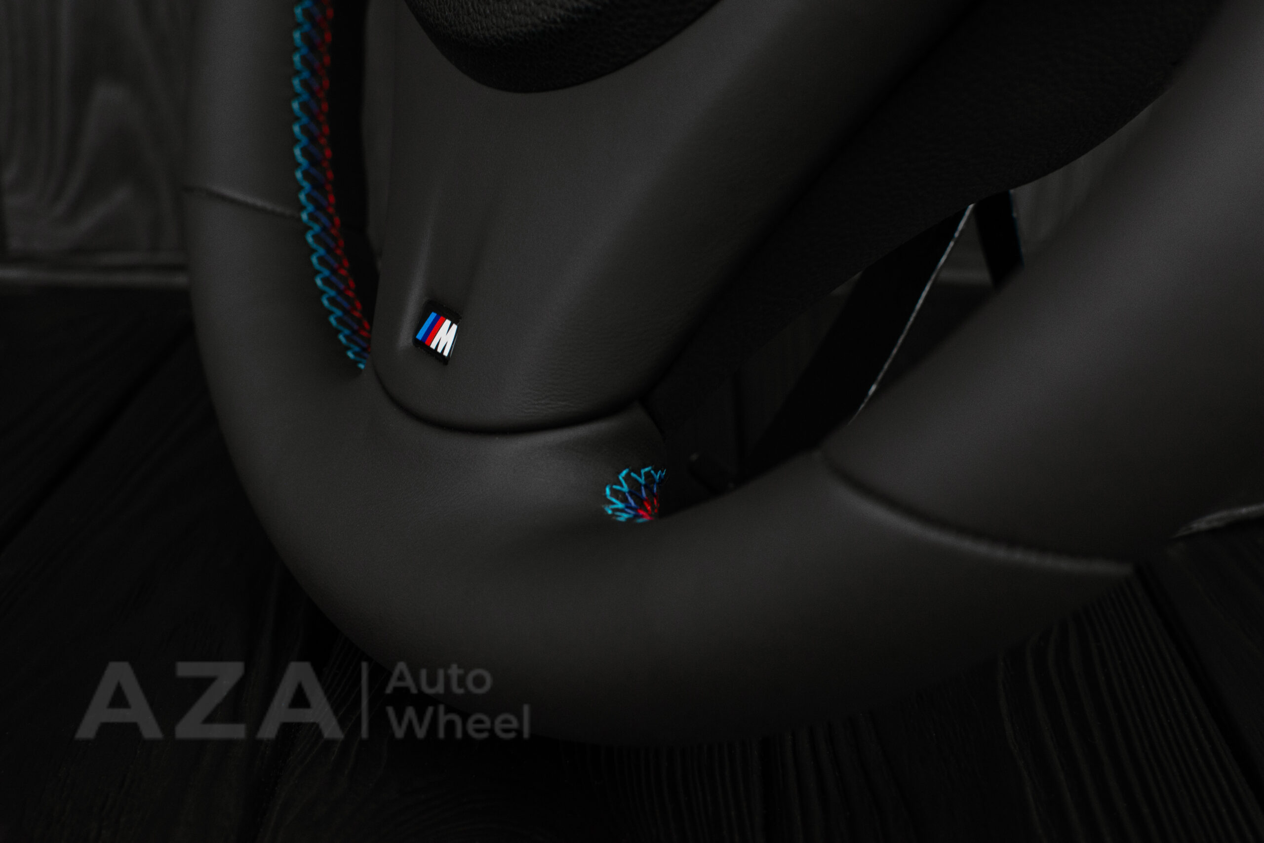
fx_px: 1843
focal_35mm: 52
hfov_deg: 37.8
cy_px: 422
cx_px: 632
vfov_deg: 25.8
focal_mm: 35
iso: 500
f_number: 6.3
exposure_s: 1/125
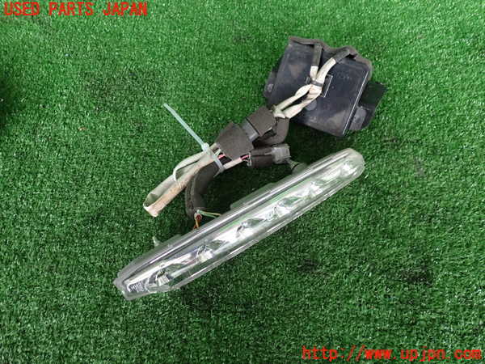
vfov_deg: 46.8
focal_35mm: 30
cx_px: 242
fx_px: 420
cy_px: 182
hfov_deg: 60.0
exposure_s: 1/40
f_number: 2.3
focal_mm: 5.4
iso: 200
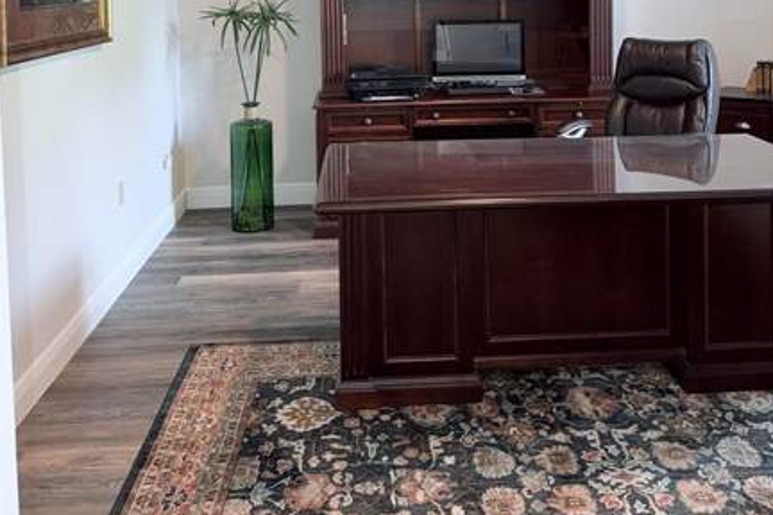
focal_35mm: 37
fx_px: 794
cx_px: 412
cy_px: 16
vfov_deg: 33.3
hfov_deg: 51.9
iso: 100
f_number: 1.78
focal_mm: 6.76
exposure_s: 1/15
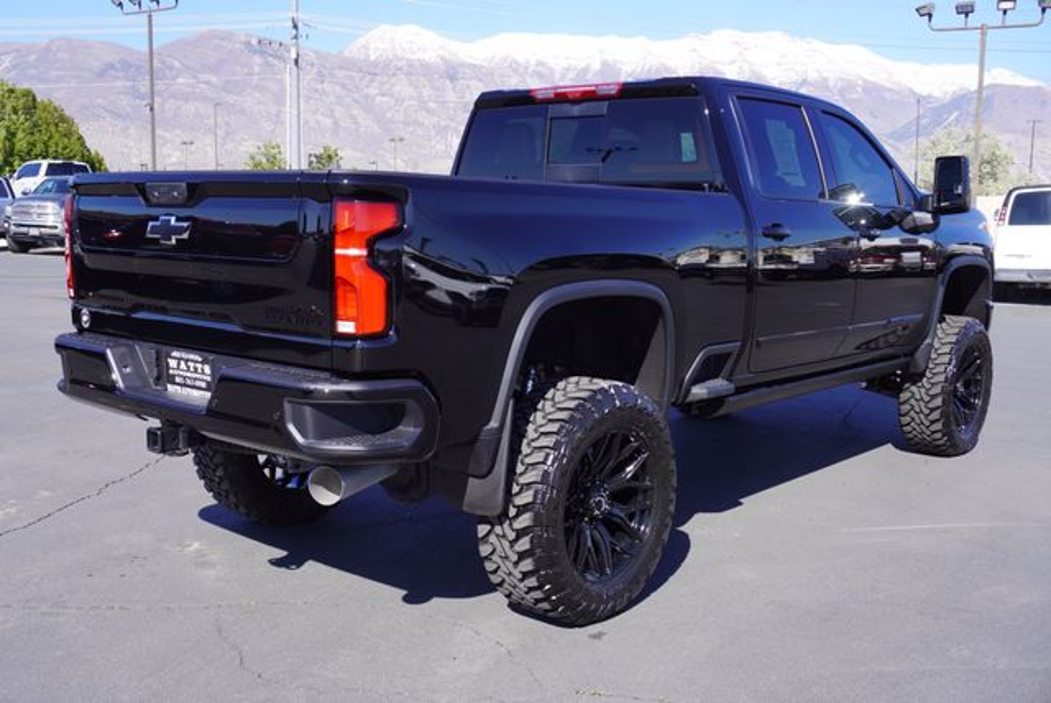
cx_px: 526
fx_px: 1096
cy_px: 352
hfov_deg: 51.2
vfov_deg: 35.6
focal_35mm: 38
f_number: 9
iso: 100
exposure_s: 1/125
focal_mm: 25
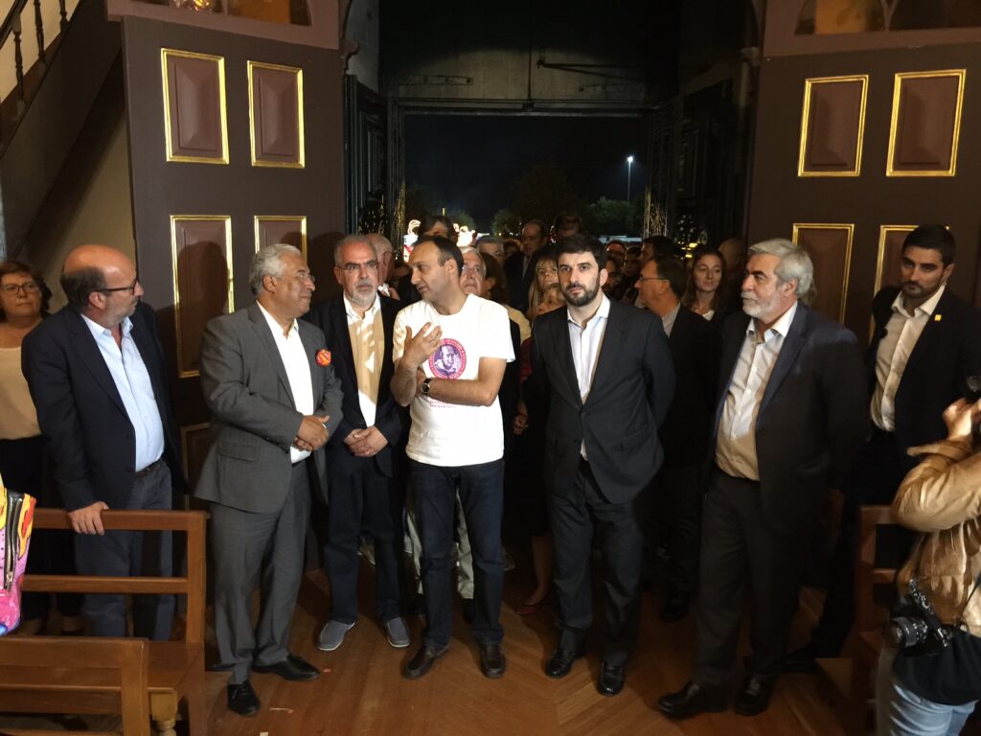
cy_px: 368
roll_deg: -0.7
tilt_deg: -10.1
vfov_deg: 48.2
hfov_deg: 61.7
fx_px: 822
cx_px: 490
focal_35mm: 29
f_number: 2.2
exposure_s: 1/8
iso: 160
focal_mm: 4.15
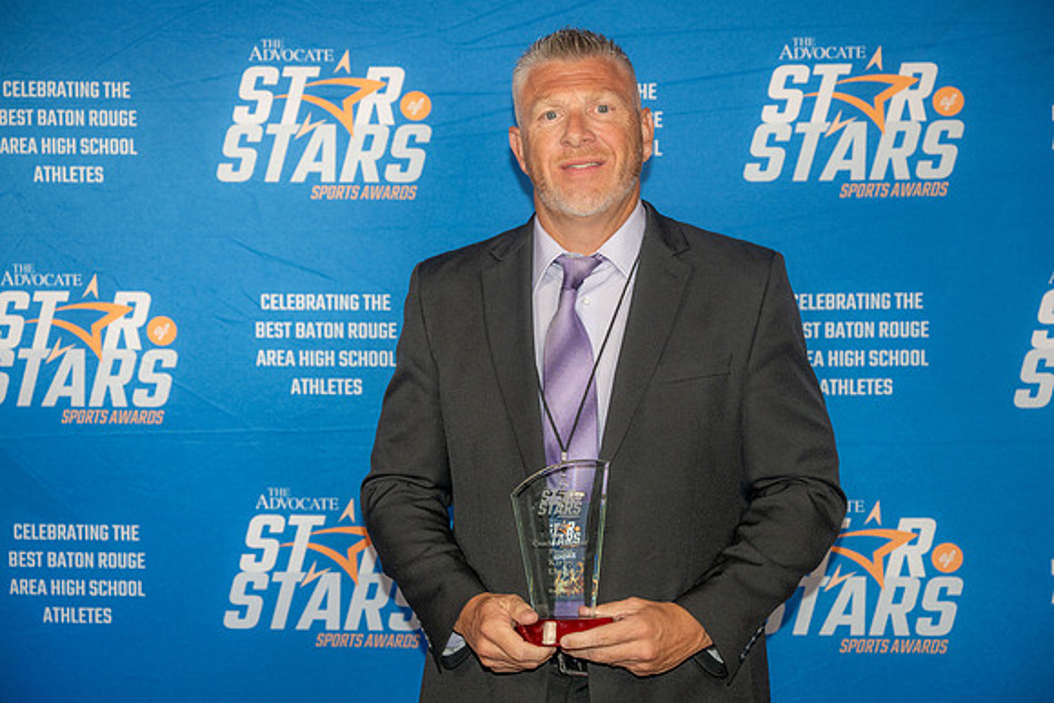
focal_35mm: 70
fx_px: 2050
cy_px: 352
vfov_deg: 19.5
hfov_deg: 28.8
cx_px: 527
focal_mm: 70
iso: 320
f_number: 4
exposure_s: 1/125
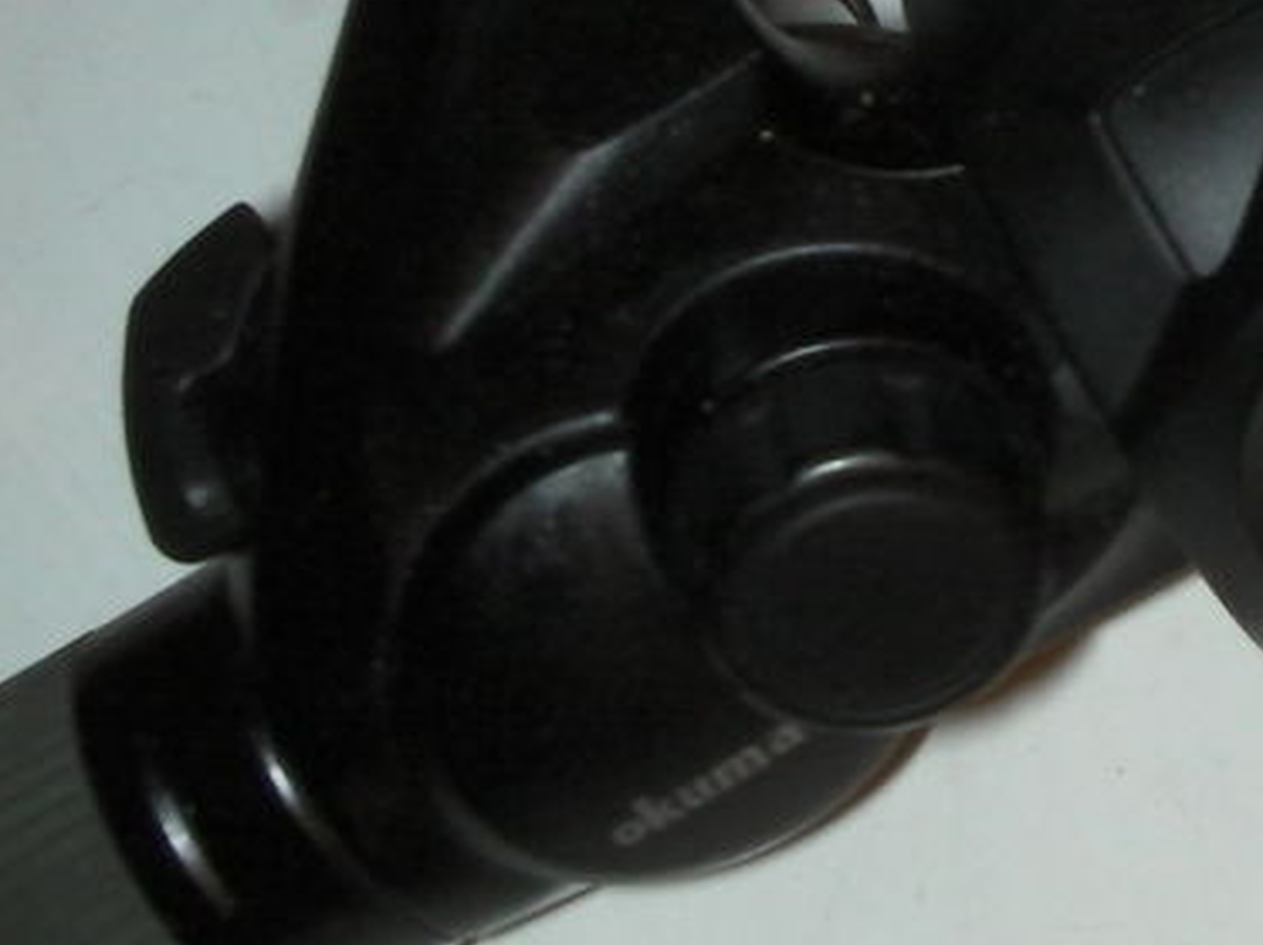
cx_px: 1195
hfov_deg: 18.9
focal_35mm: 102
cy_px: 51
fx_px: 3718
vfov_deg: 14.3
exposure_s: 1/30
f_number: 5.6
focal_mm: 6.3
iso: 200
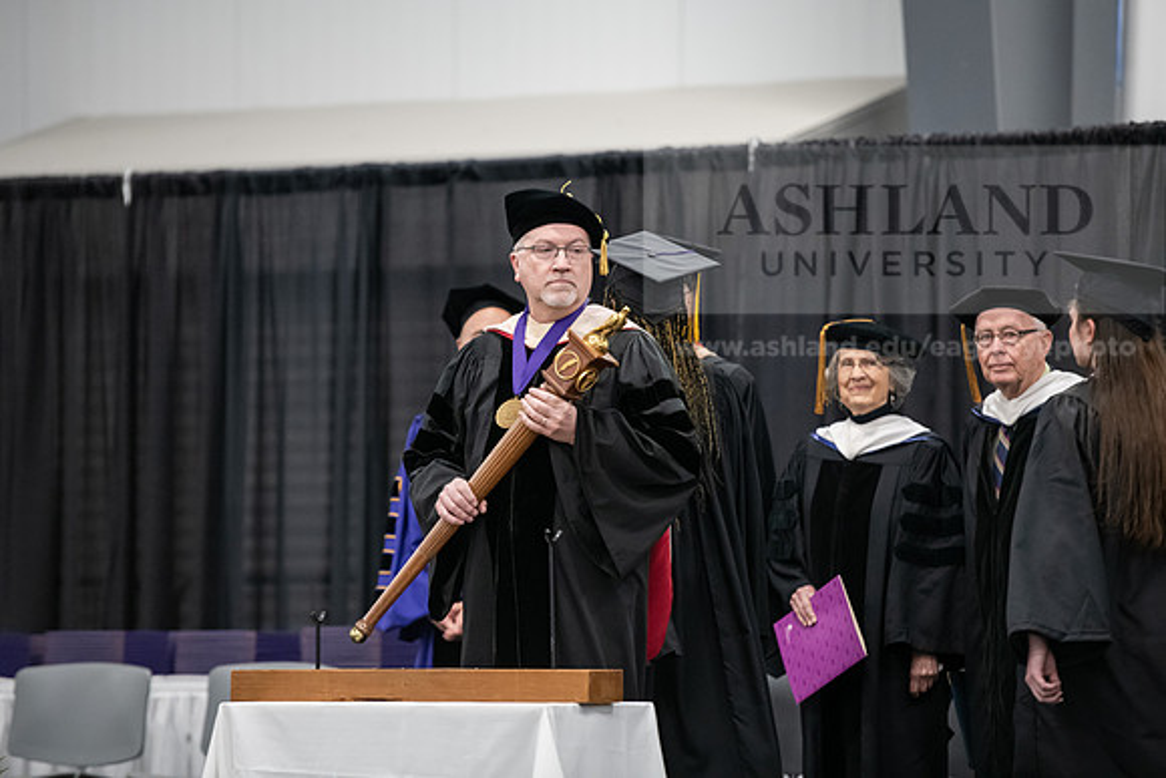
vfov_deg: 7.2
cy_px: 389
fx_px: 6155
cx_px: 583
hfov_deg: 10.8
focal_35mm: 190
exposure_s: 1/200
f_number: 3.2
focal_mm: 190
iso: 3200
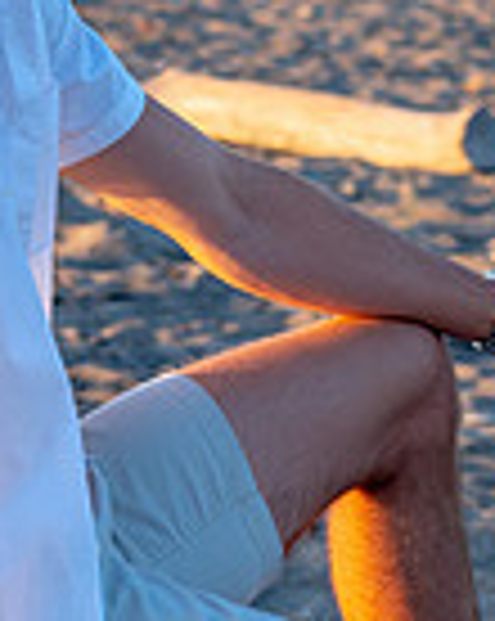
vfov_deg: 7.1
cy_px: 166
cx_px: 25
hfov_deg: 5.6
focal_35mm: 274
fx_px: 5029
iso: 200
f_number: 3.5
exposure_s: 1/500
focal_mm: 43
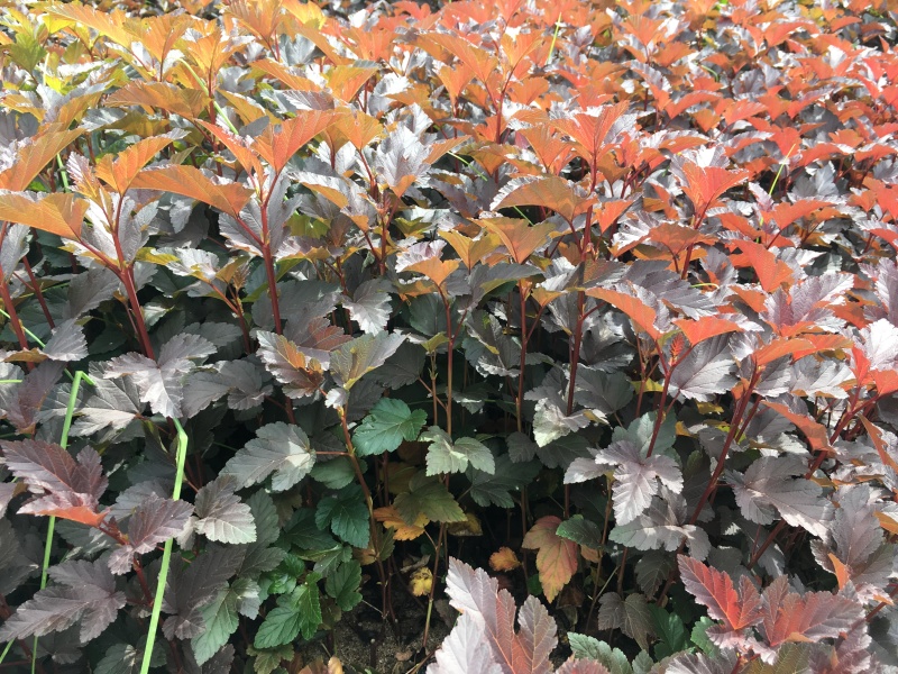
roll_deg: -0.3
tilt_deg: -30.3
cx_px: 449
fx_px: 752
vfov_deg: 48.2
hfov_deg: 61.7
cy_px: 337
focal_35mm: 29
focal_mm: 4.15
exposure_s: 1/126
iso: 25
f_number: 2.2
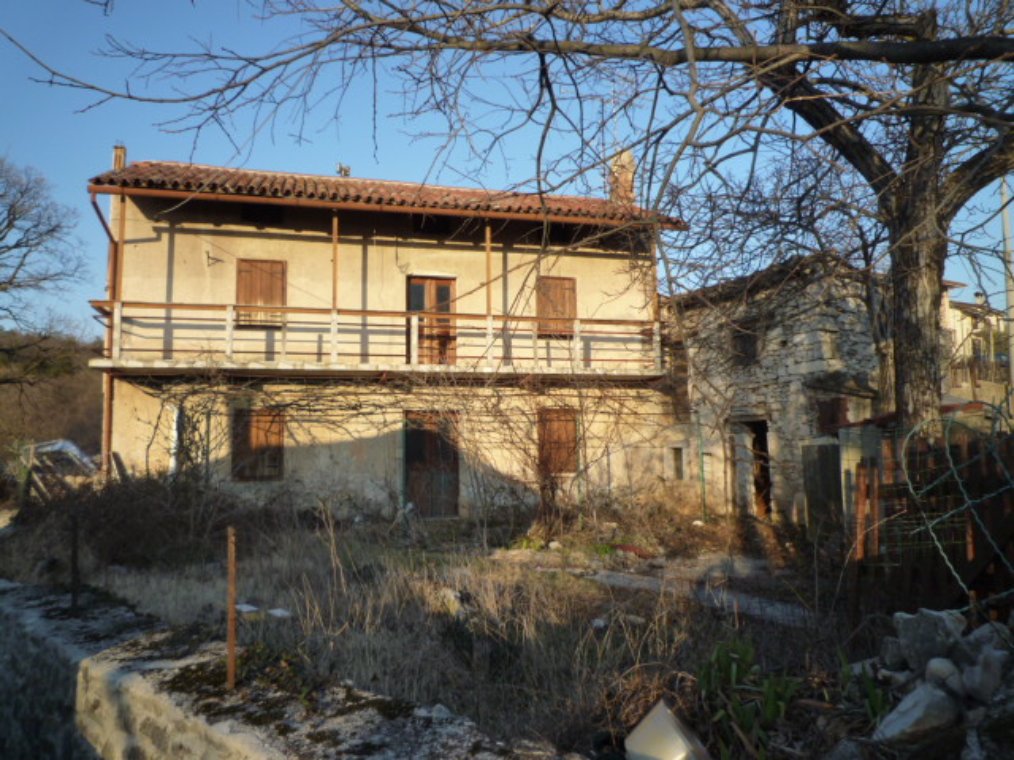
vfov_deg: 54.9
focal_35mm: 25
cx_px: 507
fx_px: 732
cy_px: 380
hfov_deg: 69.4
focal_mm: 4.4
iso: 125
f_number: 2.8
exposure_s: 1/500
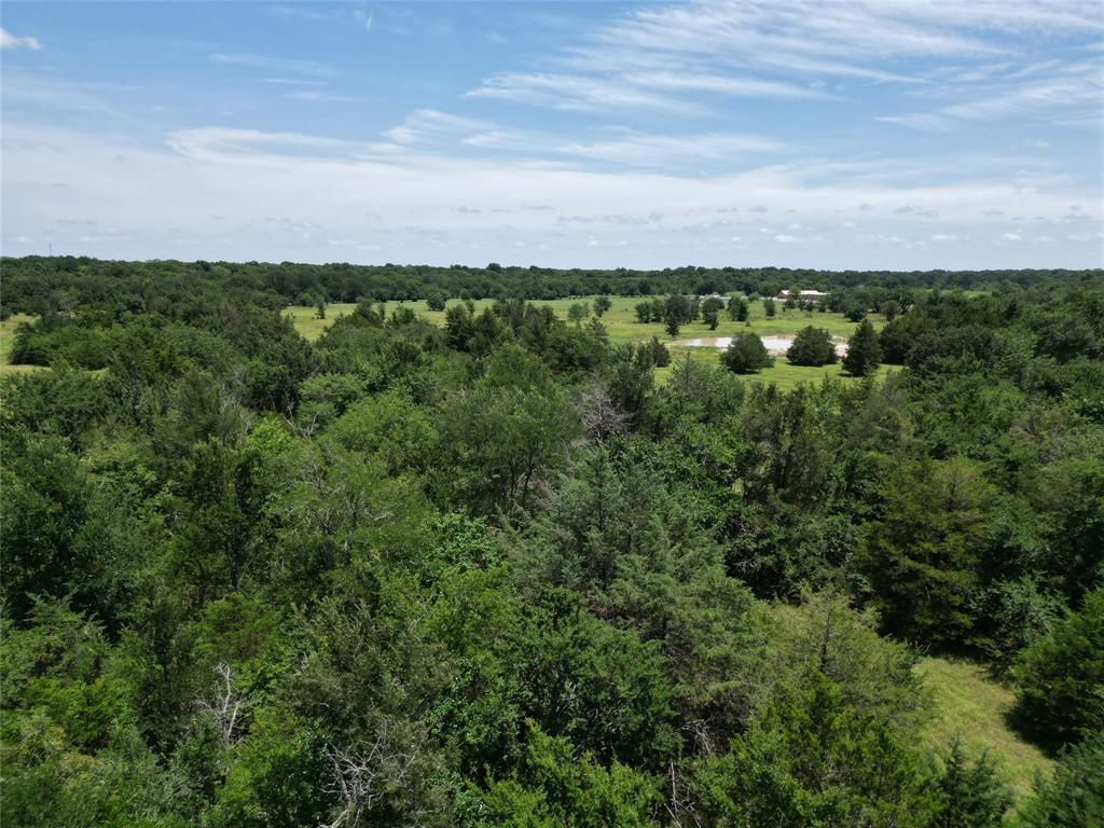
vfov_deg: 56.8
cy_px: 414
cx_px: 552
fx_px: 765
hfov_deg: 71.6
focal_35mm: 24
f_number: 1.7
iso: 100
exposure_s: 1/2500
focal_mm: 6.72
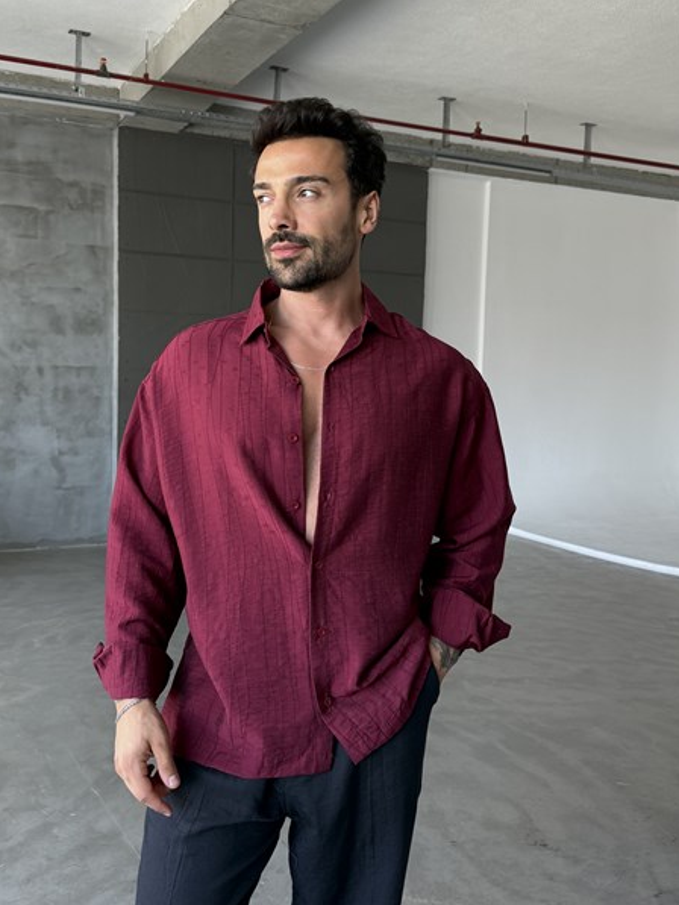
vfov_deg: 63.3
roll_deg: -0.5
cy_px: 501
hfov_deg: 49.6
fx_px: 732
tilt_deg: -2.0
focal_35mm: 28
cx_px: 295
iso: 125
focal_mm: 6.76
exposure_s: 1/121
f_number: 1.78
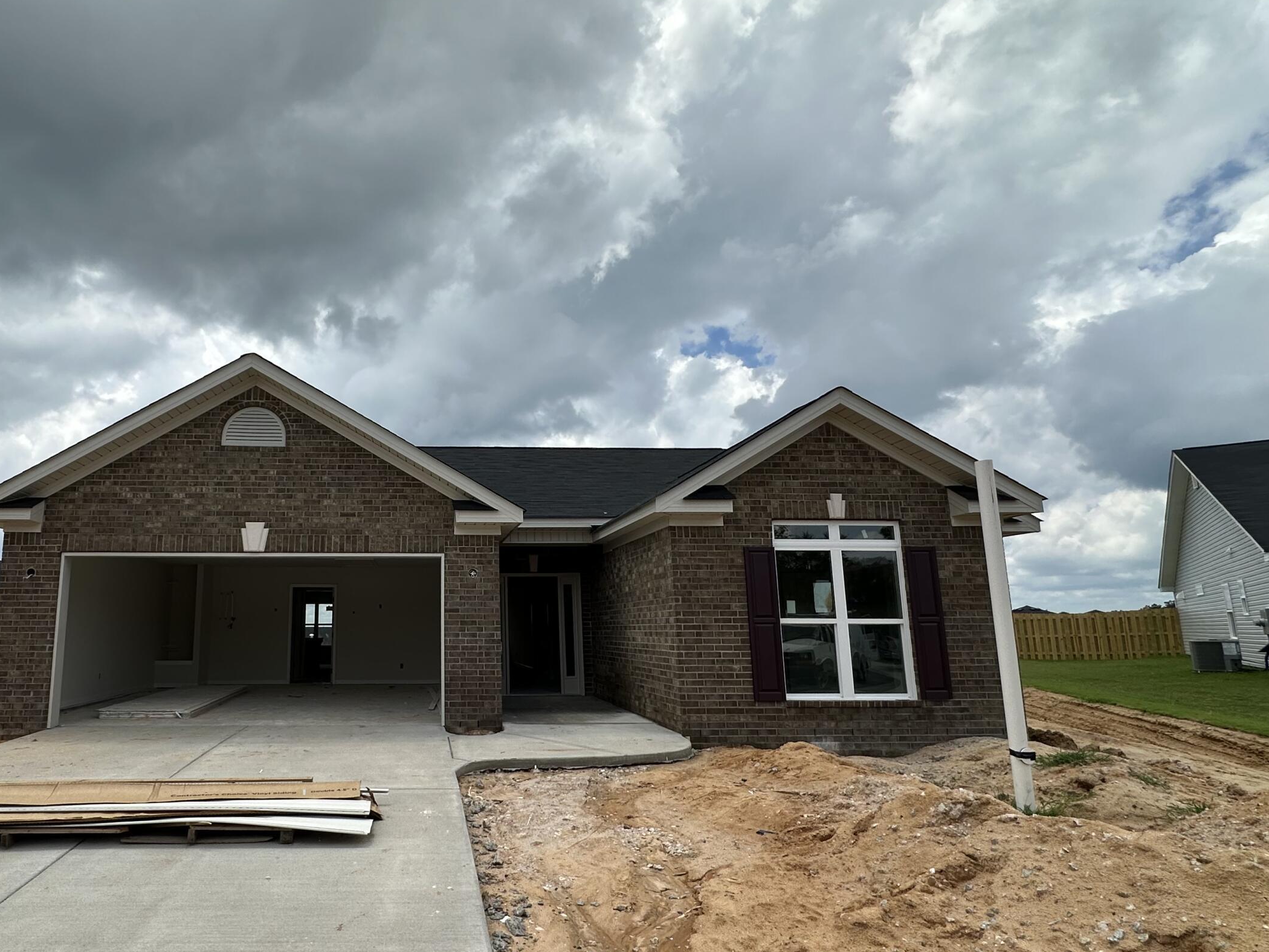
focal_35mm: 20
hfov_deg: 79.5
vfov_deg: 65.9
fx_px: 733
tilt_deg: +9.9
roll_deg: -0.4
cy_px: 508
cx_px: 439
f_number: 2.2
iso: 40
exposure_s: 1/2353
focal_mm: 2.22
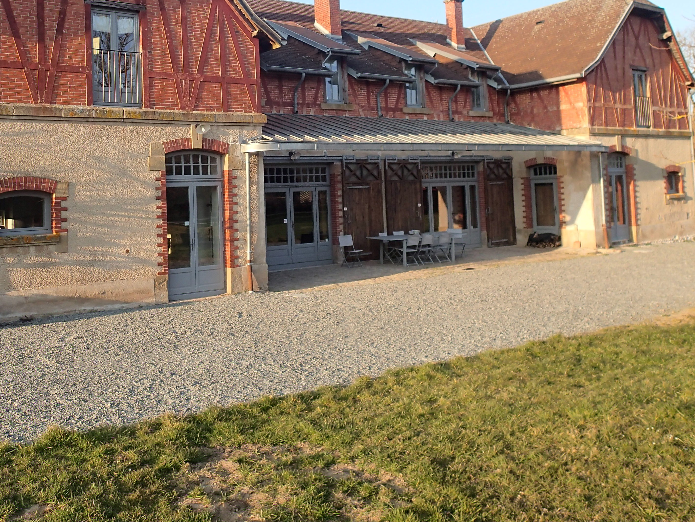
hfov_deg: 52.4
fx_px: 703
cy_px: 160
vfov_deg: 40.0
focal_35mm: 35
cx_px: 298
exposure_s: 1/400
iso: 100
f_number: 2.8
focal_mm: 4.5
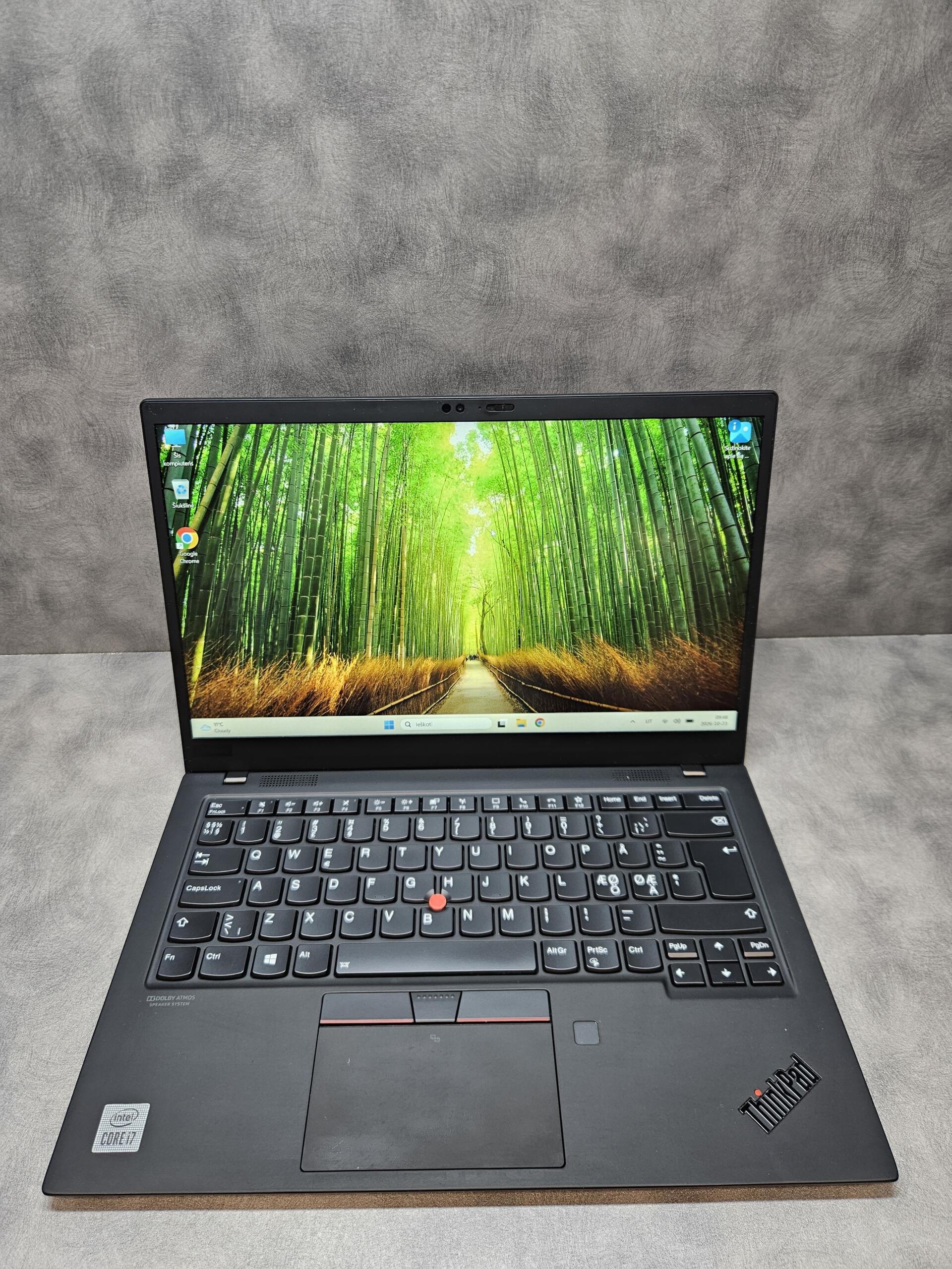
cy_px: 634
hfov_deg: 58.9
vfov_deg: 73.9
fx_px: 843
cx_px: 476
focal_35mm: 23
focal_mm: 5.4
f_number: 1.8
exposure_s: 1/100
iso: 160
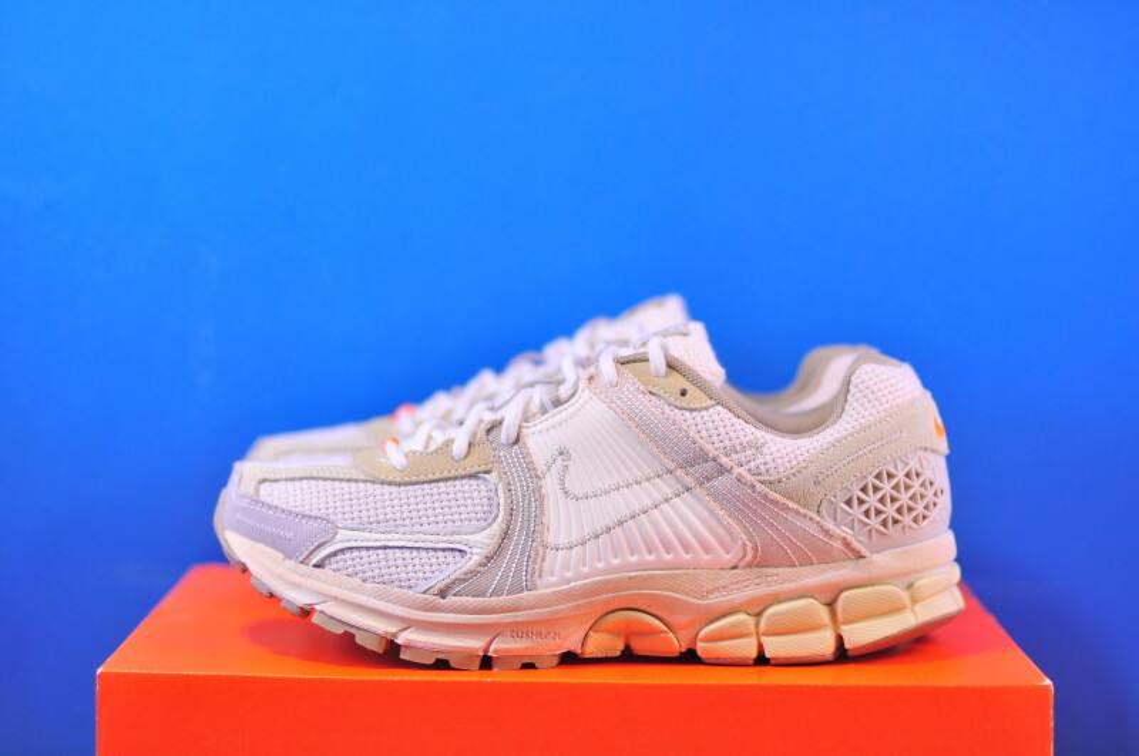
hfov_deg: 27.0
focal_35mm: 75
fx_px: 2370
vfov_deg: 18.1
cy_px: 378
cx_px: 570
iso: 250
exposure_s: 1/320
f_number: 2
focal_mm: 50
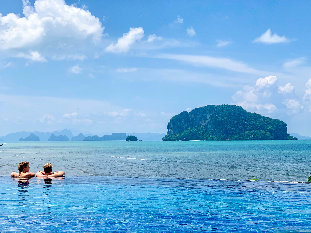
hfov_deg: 36.8
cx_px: 156
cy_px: 116
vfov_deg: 28.0
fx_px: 467
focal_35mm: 52
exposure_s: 1/2000
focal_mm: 6
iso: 16
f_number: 2.4
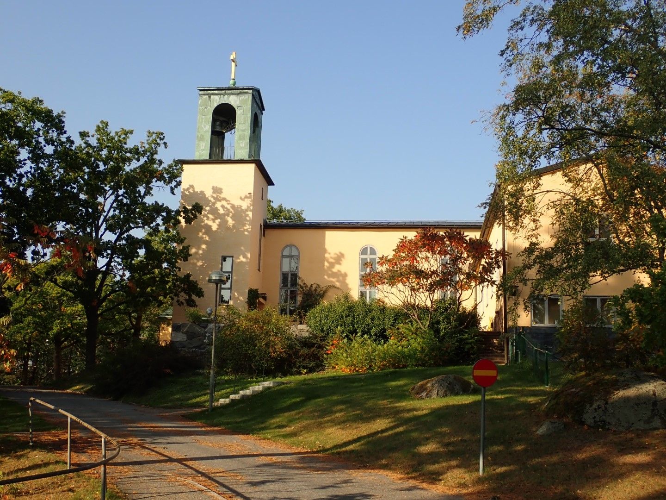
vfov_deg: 36.0
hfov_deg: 46.8
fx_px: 770
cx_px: 333
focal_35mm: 40
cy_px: 250
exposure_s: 1/500
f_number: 4
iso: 100
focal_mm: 7.34
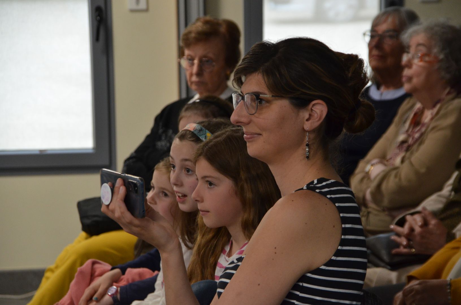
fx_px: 2108
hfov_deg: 12.5
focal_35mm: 165
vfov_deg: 8.3
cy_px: 152
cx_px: 230
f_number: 5.3
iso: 1600
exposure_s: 1/100
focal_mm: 110
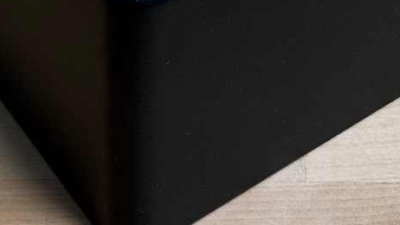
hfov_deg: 14.8
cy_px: -93
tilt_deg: -45.3
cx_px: 206
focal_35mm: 145
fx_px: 1538
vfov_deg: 8.2
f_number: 1.78
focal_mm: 6.76
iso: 64
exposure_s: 1/121
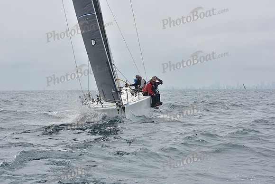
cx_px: 138
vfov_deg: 14.4
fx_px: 726
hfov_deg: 21.5
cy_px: 92
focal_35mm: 95
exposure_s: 1/800
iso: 250
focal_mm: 95
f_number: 13
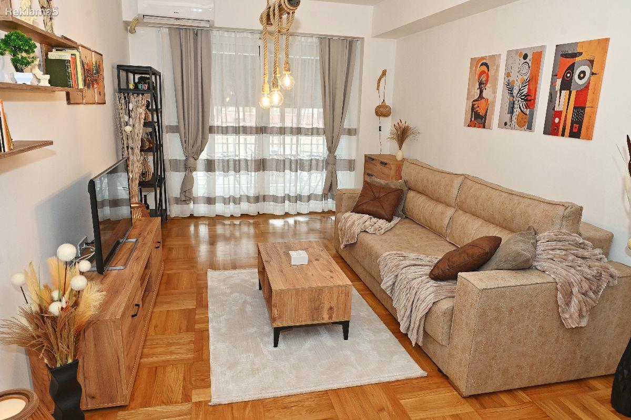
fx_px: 420
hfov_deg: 73.8
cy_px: 210
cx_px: 316
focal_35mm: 24
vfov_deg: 53.1
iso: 800
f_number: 7.1
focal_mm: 24
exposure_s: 1/200
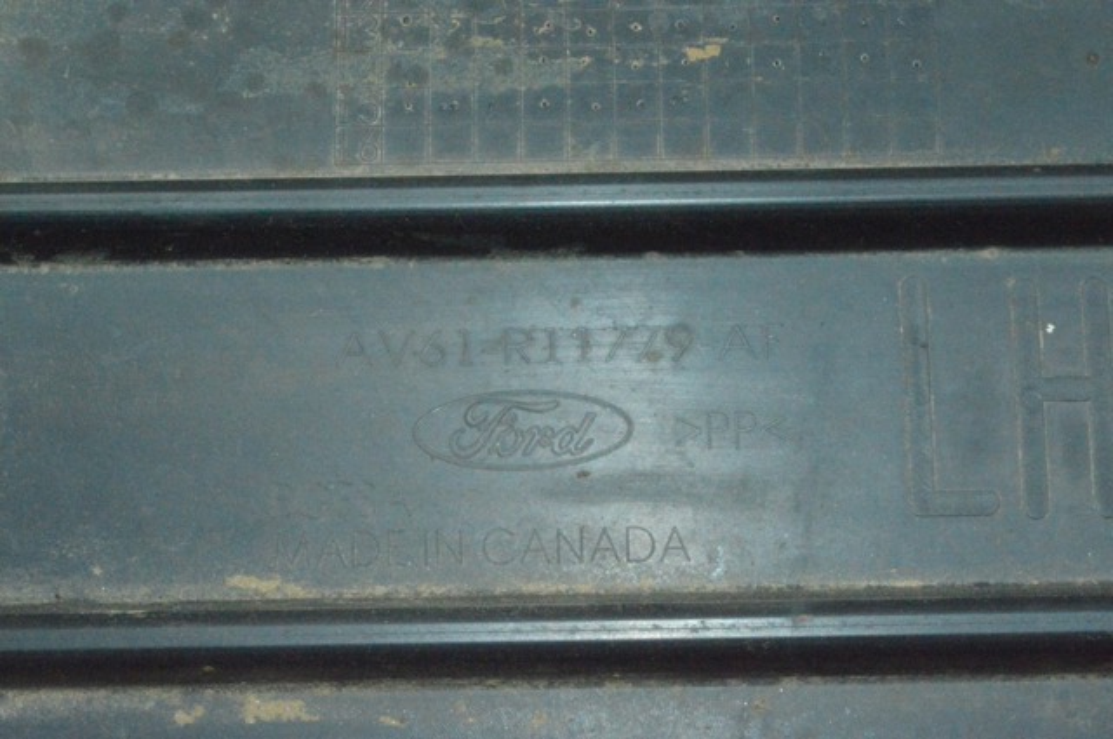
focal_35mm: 82
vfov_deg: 16.5
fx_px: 2547
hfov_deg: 24.6
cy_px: 370
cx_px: 556
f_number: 36
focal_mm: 55
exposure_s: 1/50
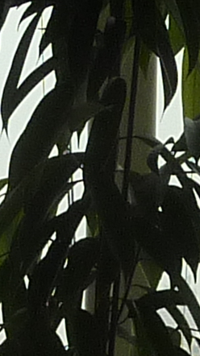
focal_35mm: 293
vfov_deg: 7.4
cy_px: 259
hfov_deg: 4.1
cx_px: 29
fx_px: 2768
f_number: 3.5
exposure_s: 1/80
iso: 125
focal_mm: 5.3
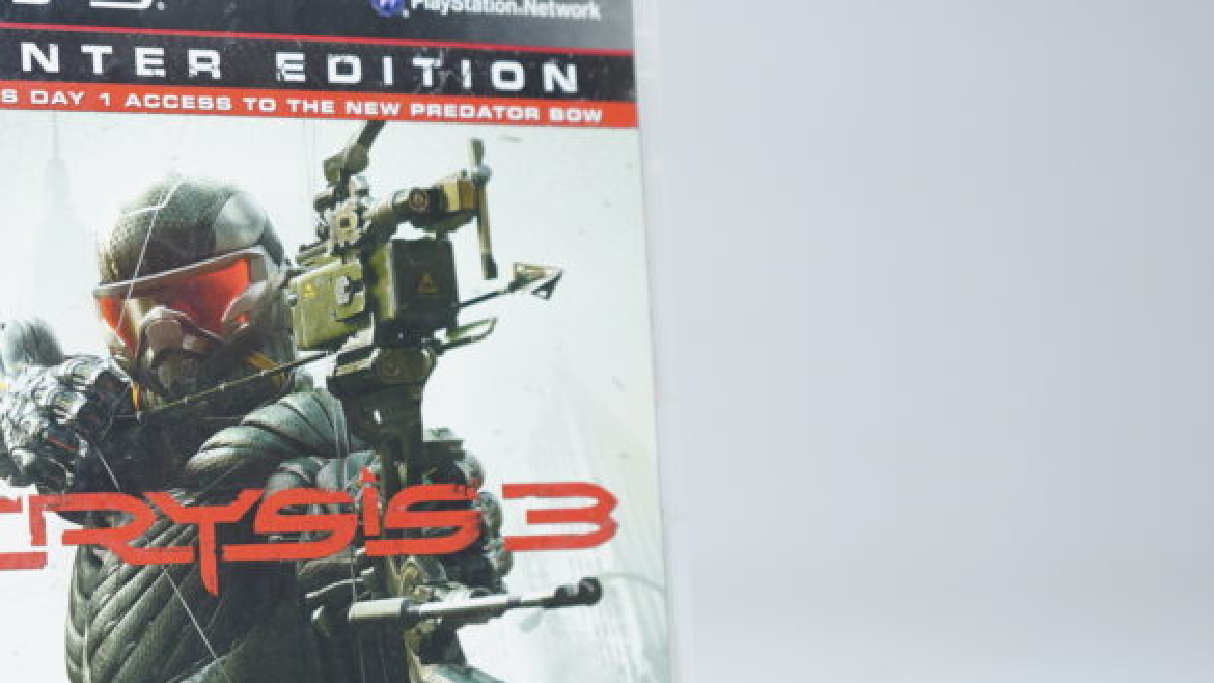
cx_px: 247
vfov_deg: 14.0
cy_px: 442
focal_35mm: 86
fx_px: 2768
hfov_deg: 24.4
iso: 160
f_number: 4.5
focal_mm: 40
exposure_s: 1/8
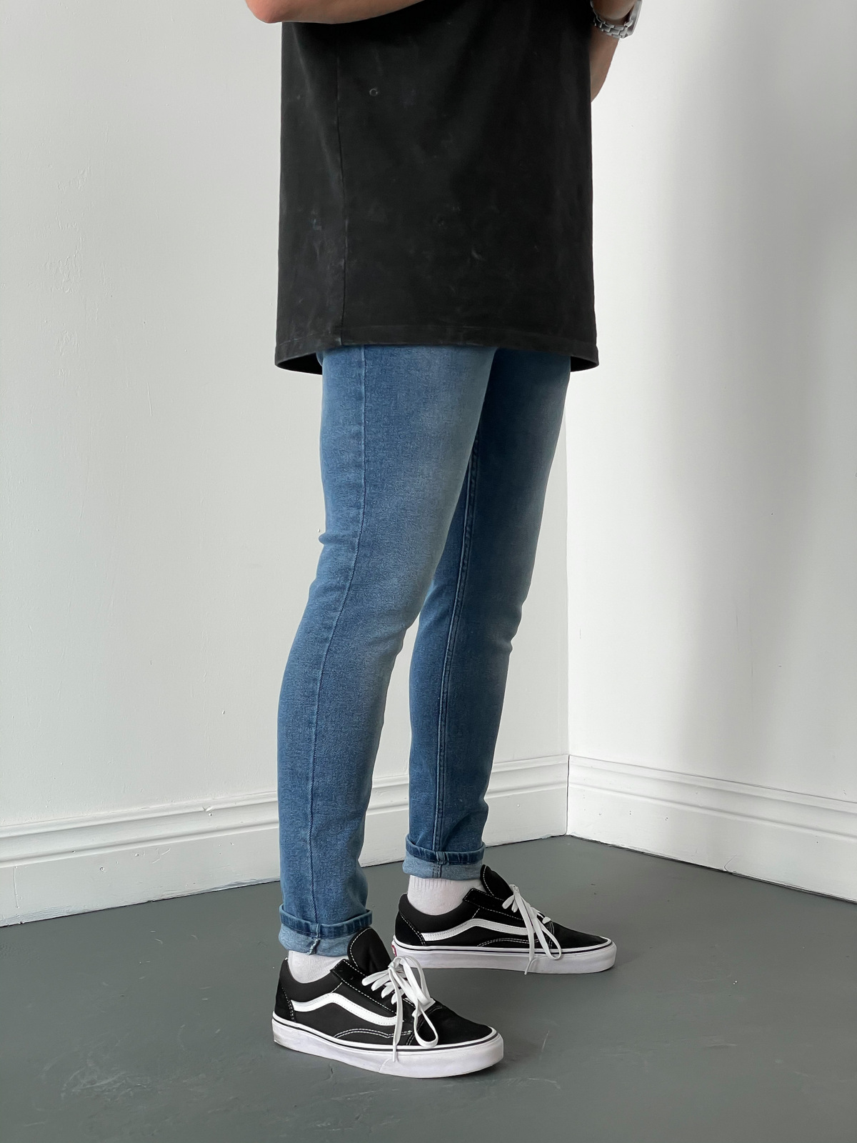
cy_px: 572
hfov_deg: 28.0
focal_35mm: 52
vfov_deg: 36.8
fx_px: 1717
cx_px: 428
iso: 100
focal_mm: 6
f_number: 2
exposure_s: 1/120
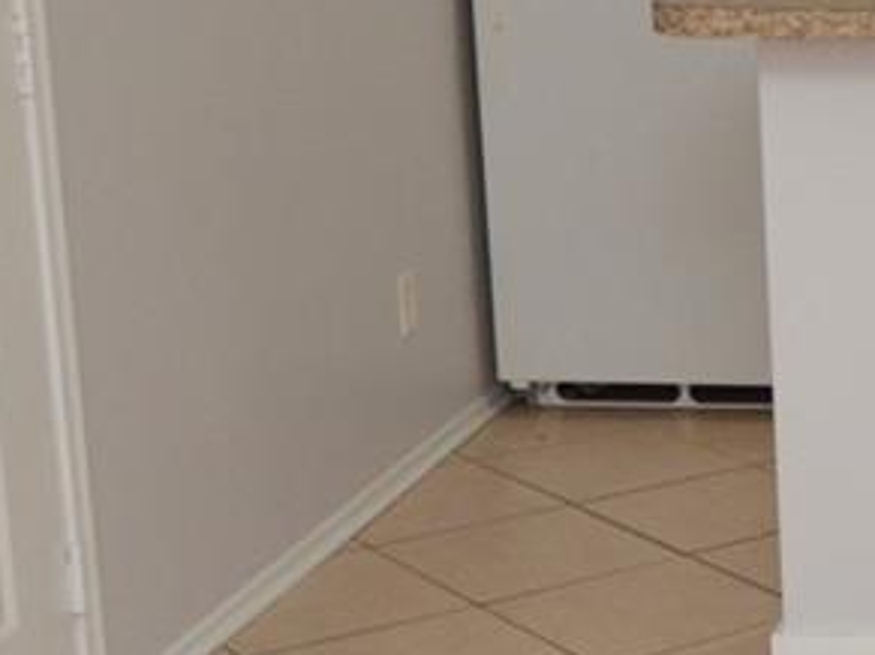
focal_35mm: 95
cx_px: 1287
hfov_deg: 18.5
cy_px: 383
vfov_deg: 15.5
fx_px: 2400
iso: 560
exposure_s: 1/60
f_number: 4
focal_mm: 12
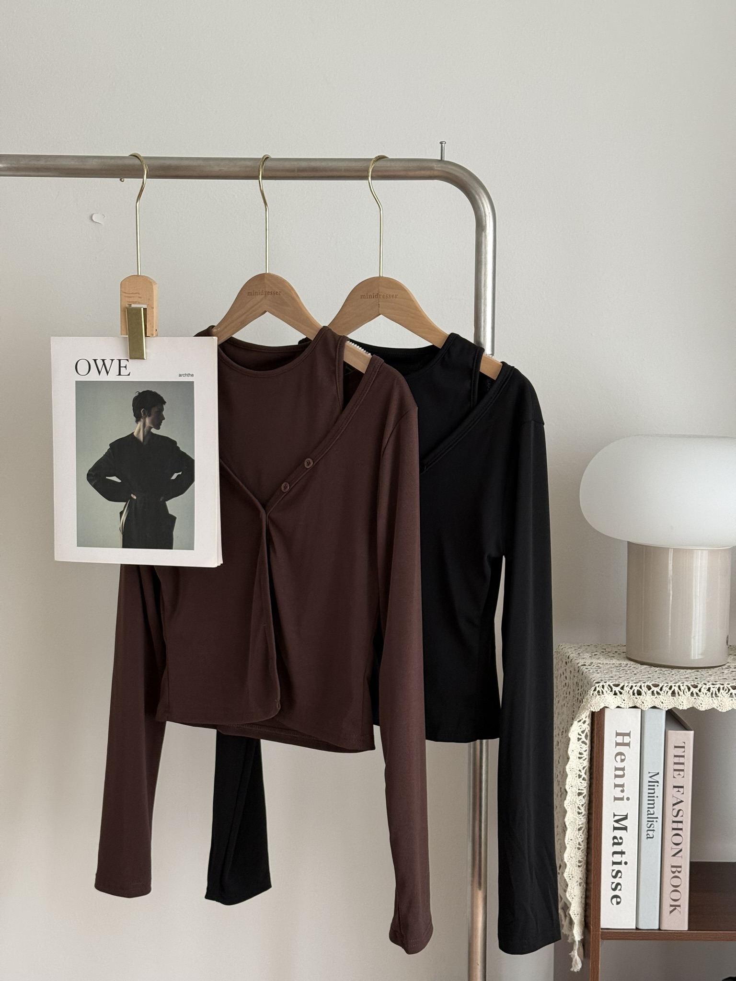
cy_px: 490
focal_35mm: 48
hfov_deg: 30.3
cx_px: 368
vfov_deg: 39.7
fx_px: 1361
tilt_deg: -3.8
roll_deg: -1.6
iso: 160
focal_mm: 6.76
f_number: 1.78
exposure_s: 1/60
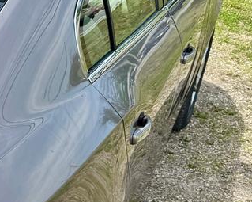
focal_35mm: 94
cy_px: 213
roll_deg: -2.7
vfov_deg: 16.0
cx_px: -135
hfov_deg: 18.0
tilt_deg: -29.4
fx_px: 701
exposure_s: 1/2105
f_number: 1.78
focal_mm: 6.76
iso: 80
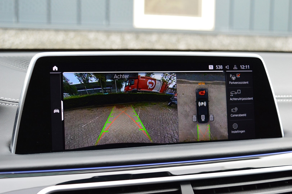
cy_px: 97
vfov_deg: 25.0
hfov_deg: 36.9
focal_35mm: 54
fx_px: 438
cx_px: 146
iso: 800
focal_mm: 36
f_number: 5.6
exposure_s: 1/60
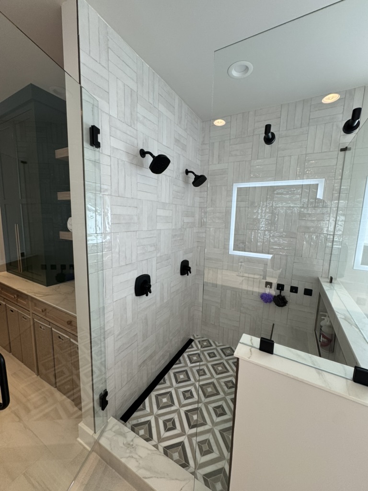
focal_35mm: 14
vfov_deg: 102.1
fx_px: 198
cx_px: 184
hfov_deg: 85.7
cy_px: 246
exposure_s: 1/120
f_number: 2.2
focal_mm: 2.22
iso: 100
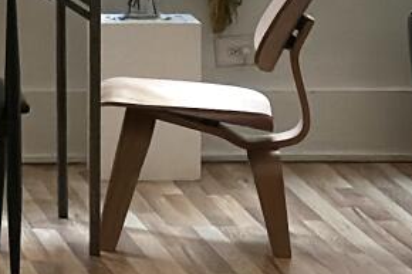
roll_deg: -0.5
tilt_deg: +0.5
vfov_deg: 4.6
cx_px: -169
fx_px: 3305
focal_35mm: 289
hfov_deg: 7.0
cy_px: -361
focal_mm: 6.86
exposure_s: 1/65
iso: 125
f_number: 1.78
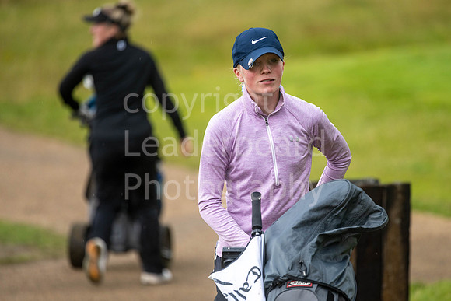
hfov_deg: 6.0
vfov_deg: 4.0
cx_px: 260
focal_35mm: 345
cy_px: 153
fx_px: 4327
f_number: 4
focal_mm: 300
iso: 320
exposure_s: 1/640
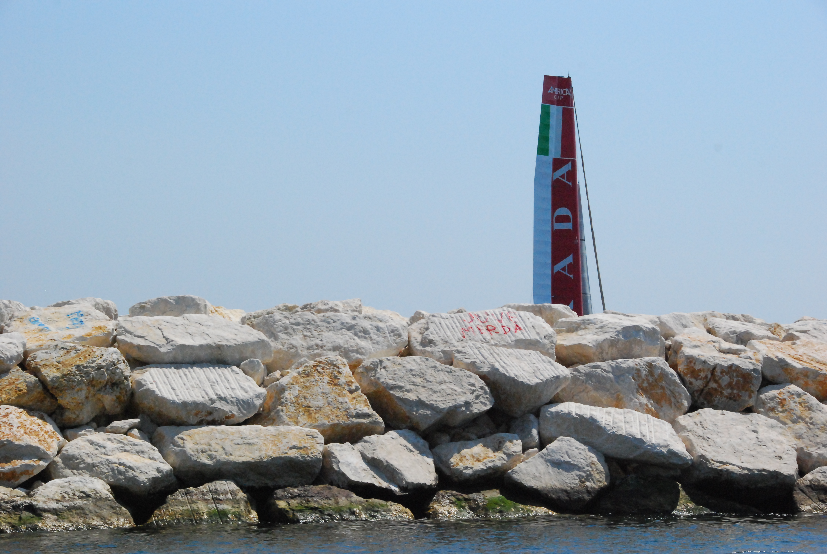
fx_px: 2415
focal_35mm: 105
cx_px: 414
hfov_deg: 19.4
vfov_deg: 13.1
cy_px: 277
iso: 1600
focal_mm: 70
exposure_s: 1/2500
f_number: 13
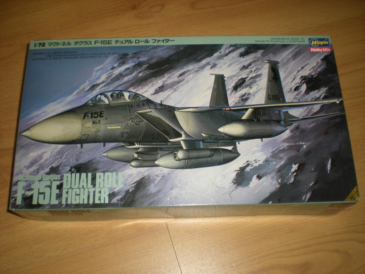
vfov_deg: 37.7
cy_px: 137
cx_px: 182
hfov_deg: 49.0
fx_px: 401
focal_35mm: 38
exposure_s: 1/60
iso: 64
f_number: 3.1
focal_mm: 6.3
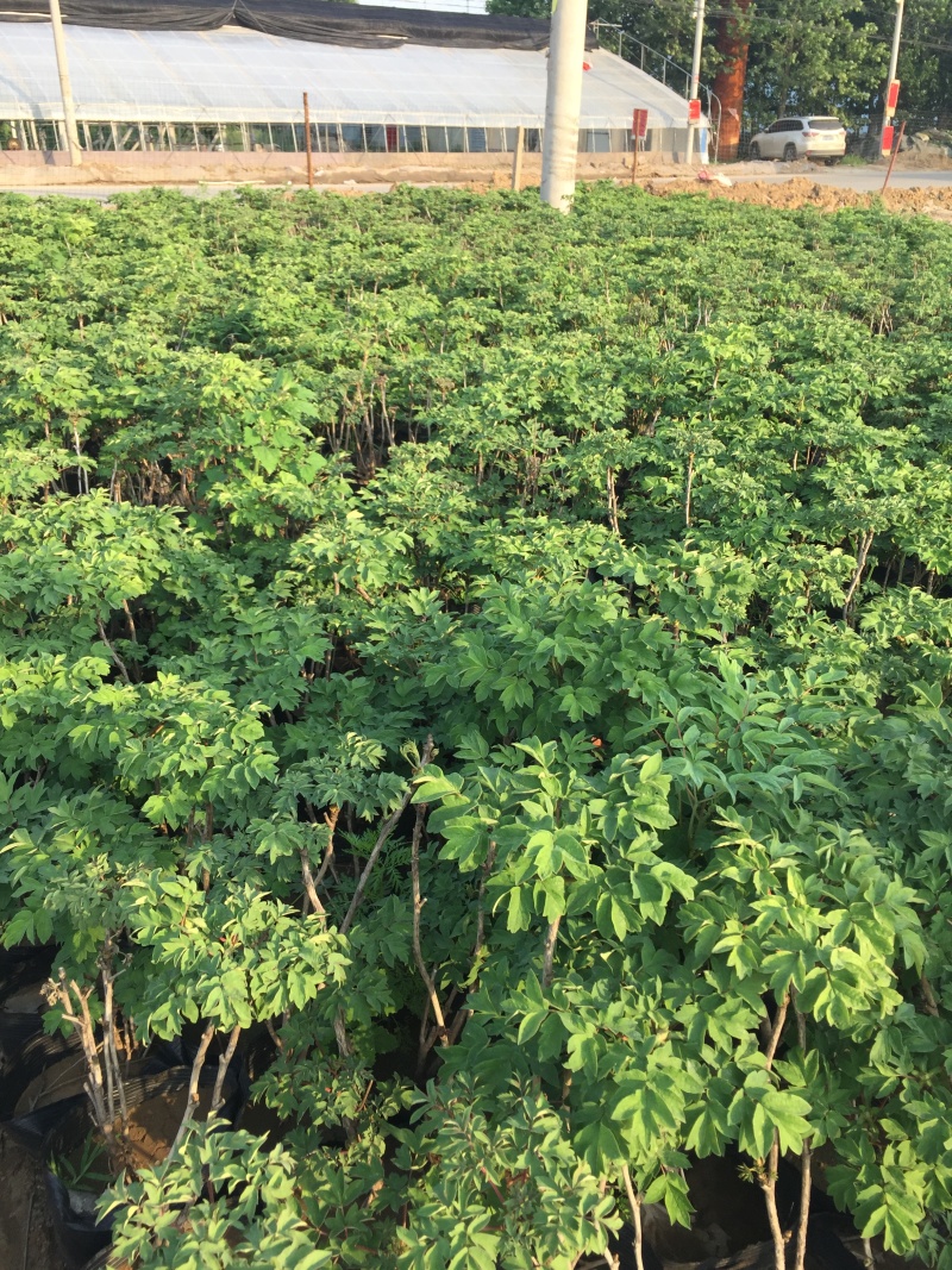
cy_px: 635
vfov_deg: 61.7
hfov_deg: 48.2
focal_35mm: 29
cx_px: 476
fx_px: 1064
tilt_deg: -24.0
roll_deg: -0.2
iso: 32
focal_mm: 4.15
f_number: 2.2
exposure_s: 1/444
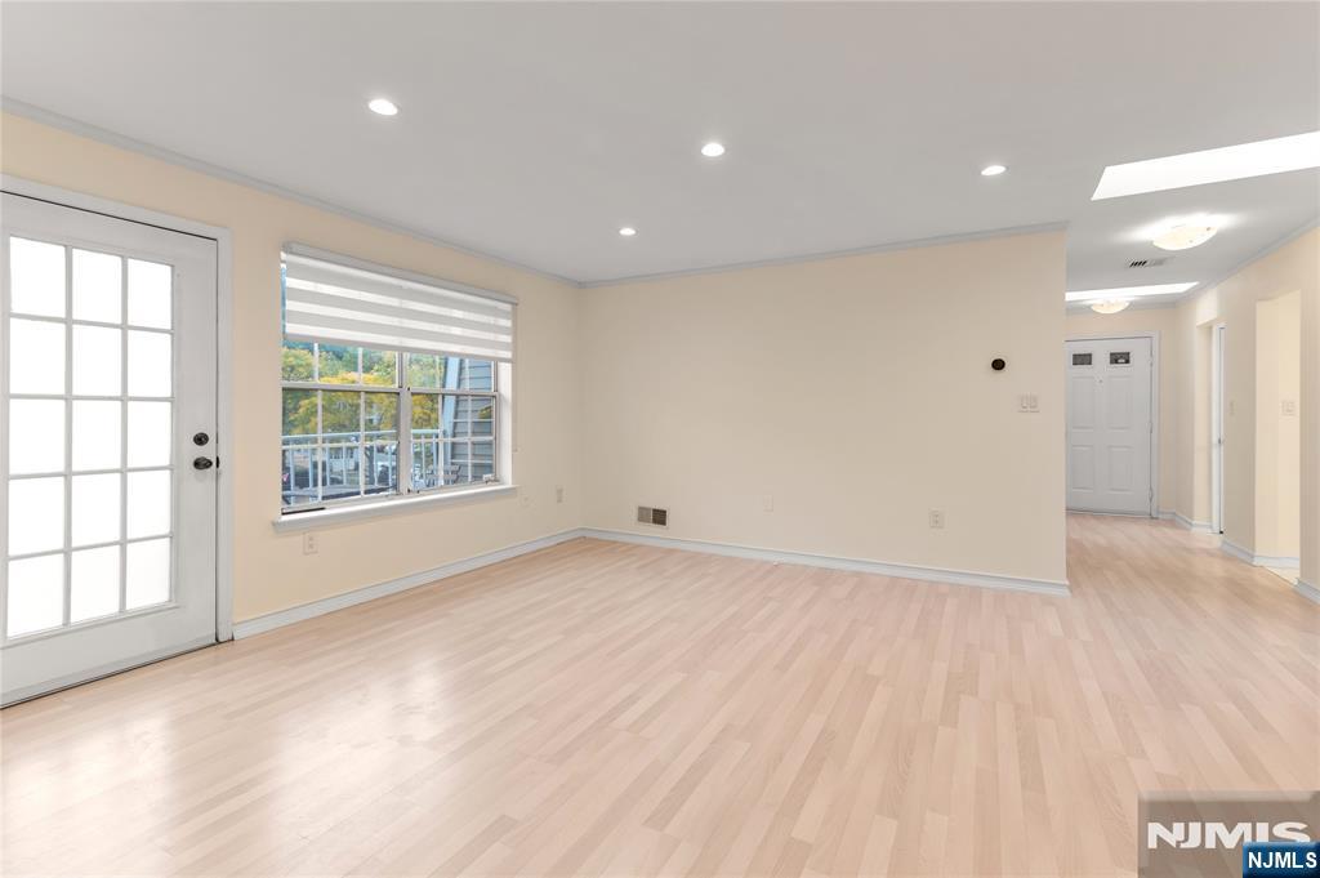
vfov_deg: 73.7
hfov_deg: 96.8
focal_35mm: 16
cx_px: 660
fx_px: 586
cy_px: 439
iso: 400
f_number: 8
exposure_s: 1/8
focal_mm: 16
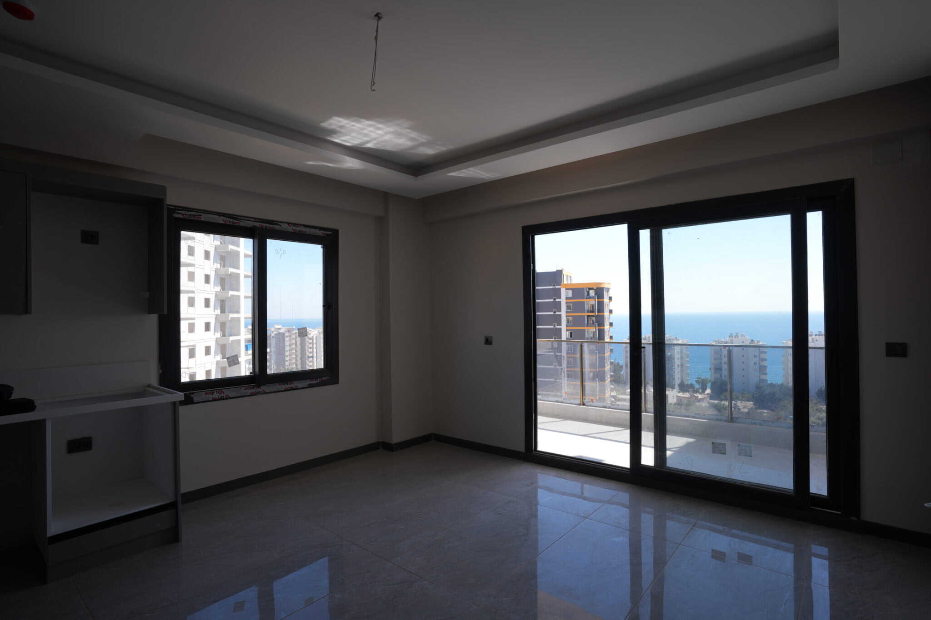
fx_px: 465
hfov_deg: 90.0
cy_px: 310
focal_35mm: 18
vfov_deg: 67.4
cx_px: 466
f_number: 6.3
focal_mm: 18
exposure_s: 1/160
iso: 100
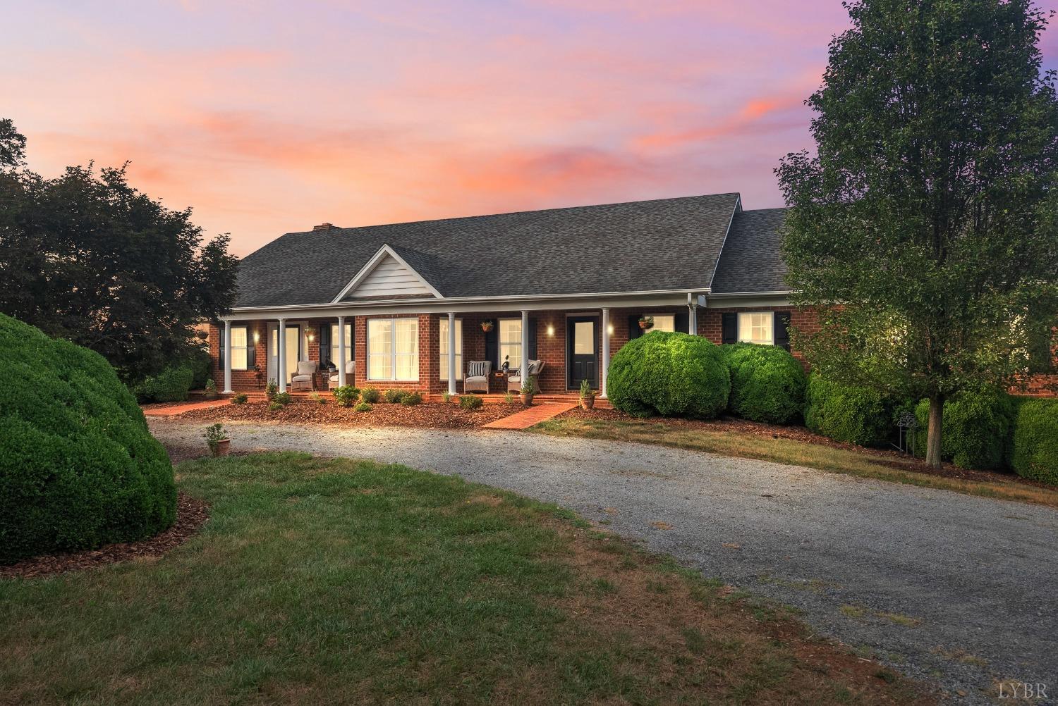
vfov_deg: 53.2
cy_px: 353
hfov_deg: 73.7
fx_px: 706
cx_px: 529
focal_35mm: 24
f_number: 4
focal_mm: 24
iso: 800
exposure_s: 1/500
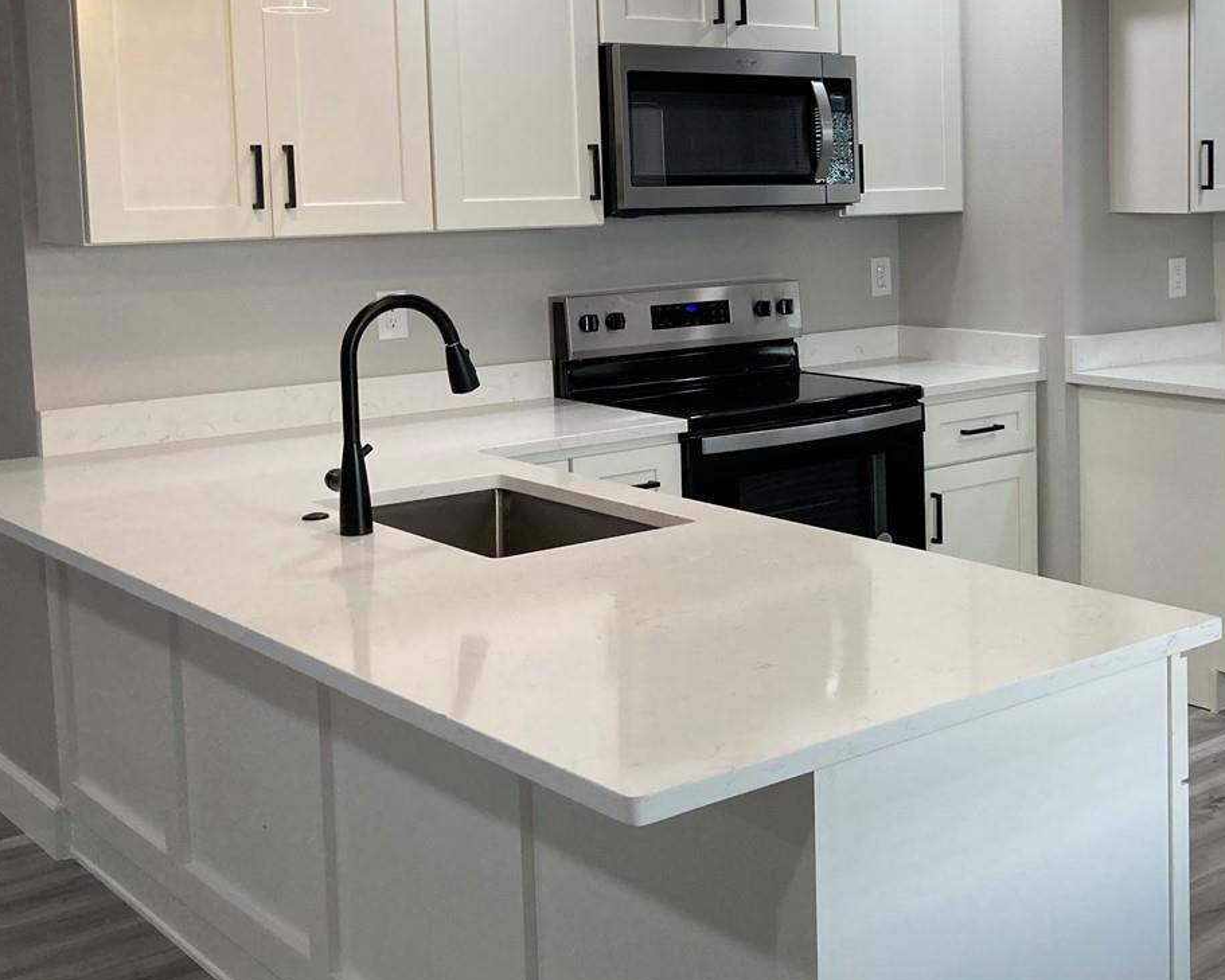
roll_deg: +0.4
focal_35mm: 48
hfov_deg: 37.0
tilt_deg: -4.4
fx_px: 1740
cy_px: 321
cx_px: 1026
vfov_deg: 31.2
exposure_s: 1/120
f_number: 1.8
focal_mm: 3.99
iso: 80
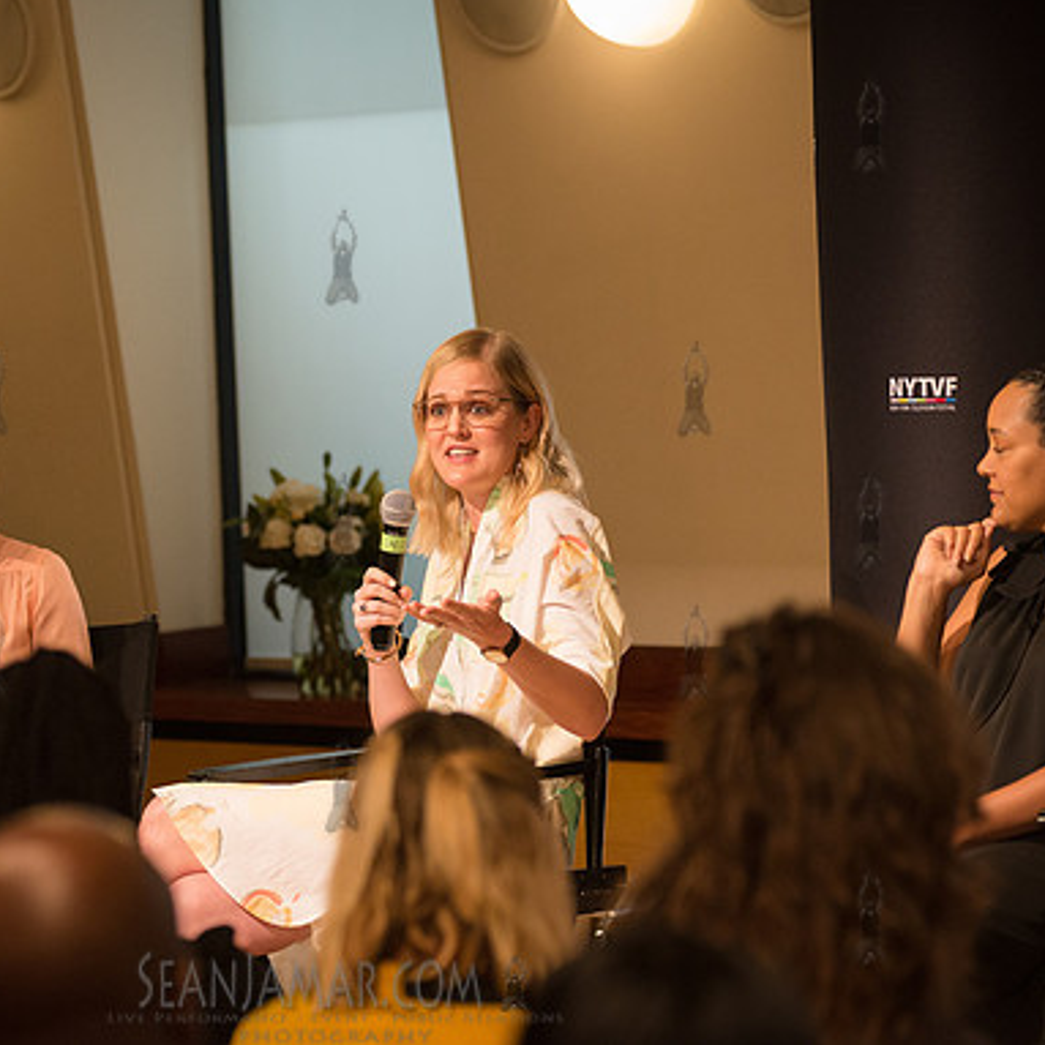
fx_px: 4918
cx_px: 341
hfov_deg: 12.1
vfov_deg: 12.1
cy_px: 520
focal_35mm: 144
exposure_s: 1/400
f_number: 4
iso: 2500
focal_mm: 112
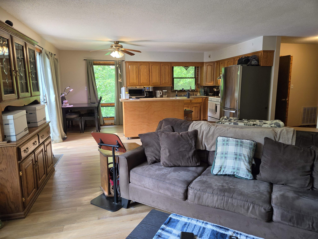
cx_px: 159
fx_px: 211
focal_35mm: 23
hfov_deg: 73.9
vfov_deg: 58.9
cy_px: 120
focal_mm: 5.4
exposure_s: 1/120
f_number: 1.8
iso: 100
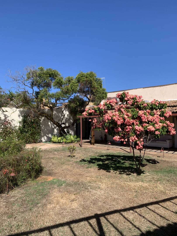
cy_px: 118
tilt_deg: +4.6
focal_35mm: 26
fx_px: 177
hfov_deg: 53.1
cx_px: 88
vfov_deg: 67.3
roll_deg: -0.6
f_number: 1.8
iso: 25
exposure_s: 1/2114
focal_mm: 4.25
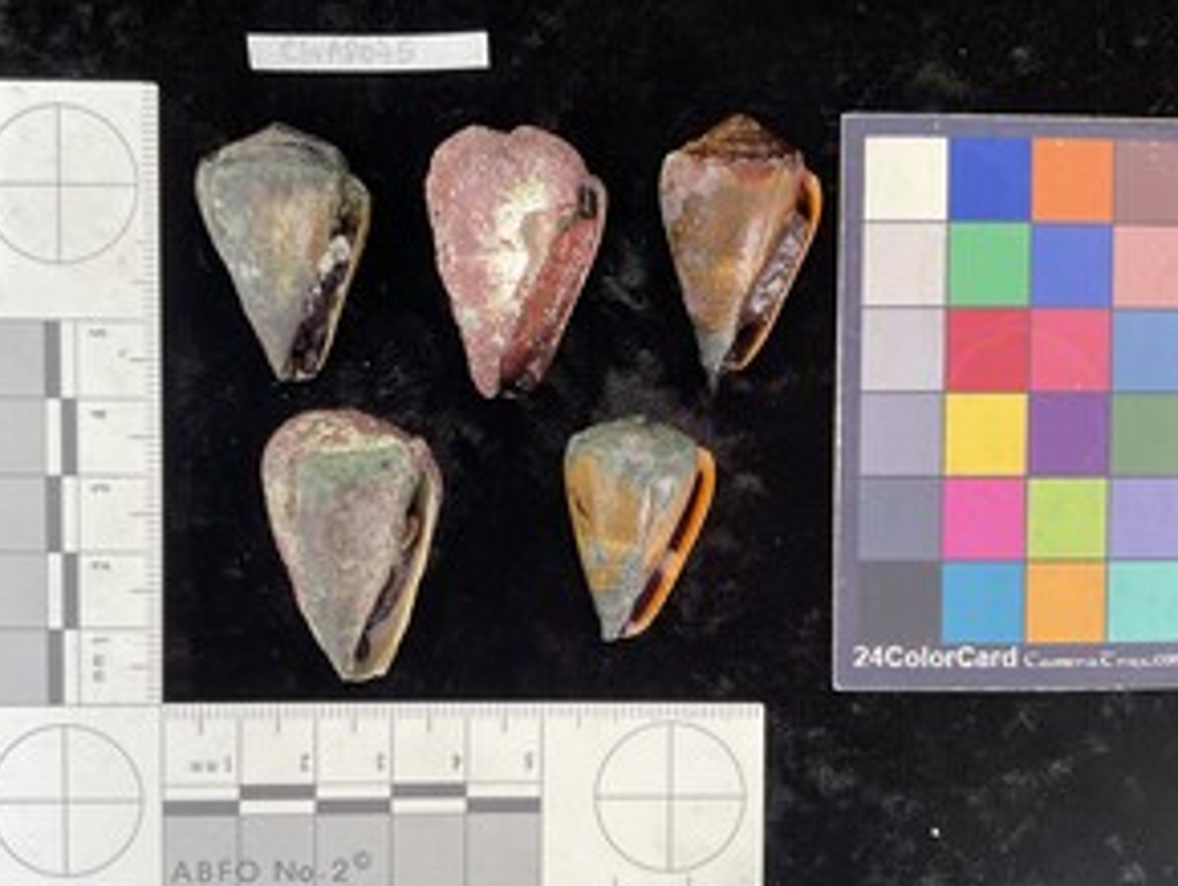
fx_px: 1192
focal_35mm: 35
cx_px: 524
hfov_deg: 52.5
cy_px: 486
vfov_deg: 40.7
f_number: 1.8
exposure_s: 1/120
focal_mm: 3
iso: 64
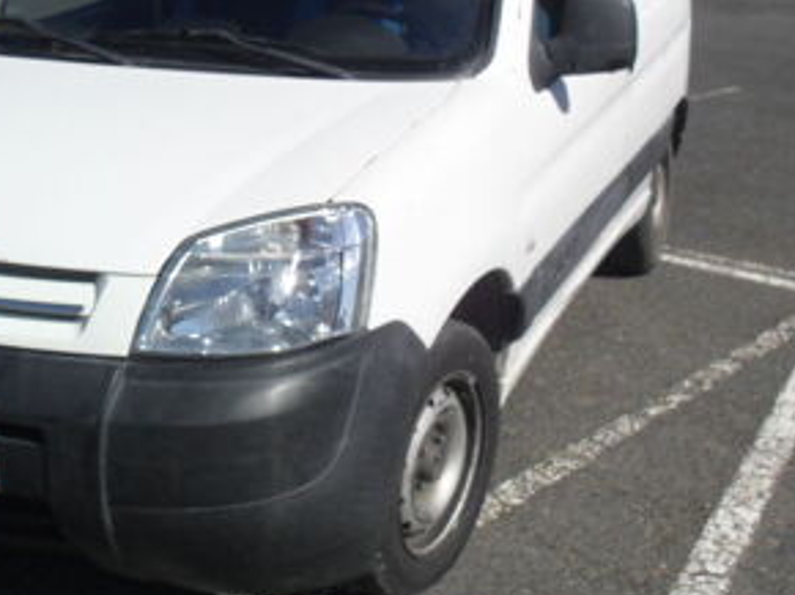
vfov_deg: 25.1
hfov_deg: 32.8
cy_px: 228
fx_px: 1331
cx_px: 228
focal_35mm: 58
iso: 200
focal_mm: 6.3
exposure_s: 1/750
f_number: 8.4
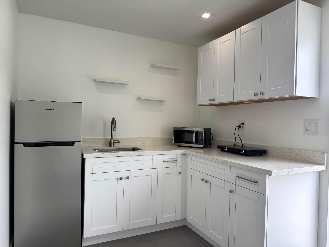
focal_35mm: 24
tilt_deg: -1.5
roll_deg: -0.8
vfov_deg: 56.8
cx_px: 164
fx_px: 228
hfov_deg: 71.6
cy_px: 124
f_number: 1.78
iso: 80
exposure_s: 1/484
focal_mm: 6.76
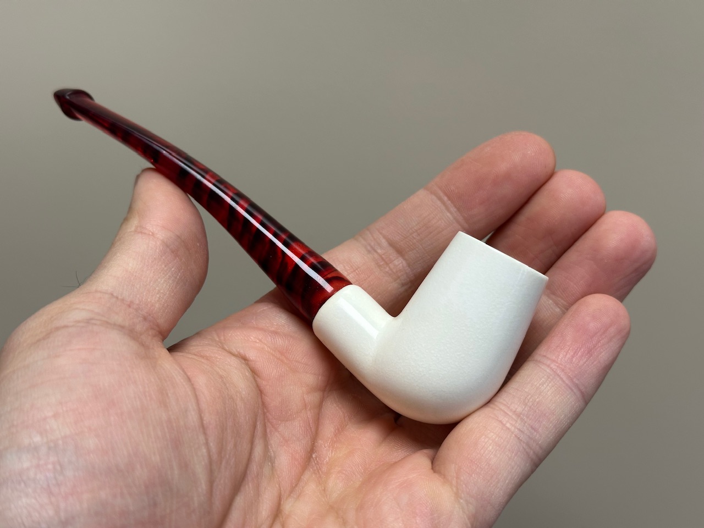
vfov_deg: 30.3
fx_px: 976
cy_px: 264
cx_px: 352
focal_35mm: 48
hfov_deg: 39.7
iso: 64
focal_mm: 6.86
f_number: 1.78
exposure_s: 1/121
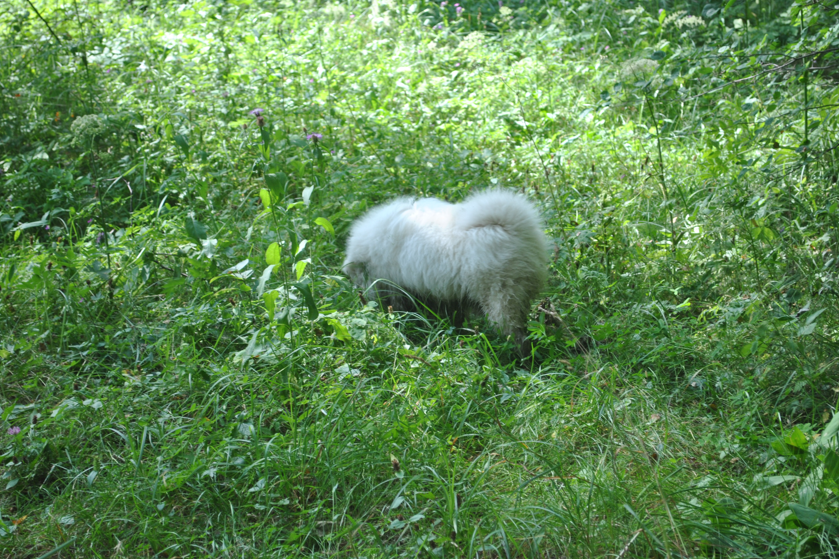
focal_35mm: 84
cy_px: 277
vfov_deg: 16.4
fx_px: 1946
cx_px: 416
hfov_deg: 24.3
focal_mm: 55
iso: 200
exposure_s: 1/60
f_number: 5.6
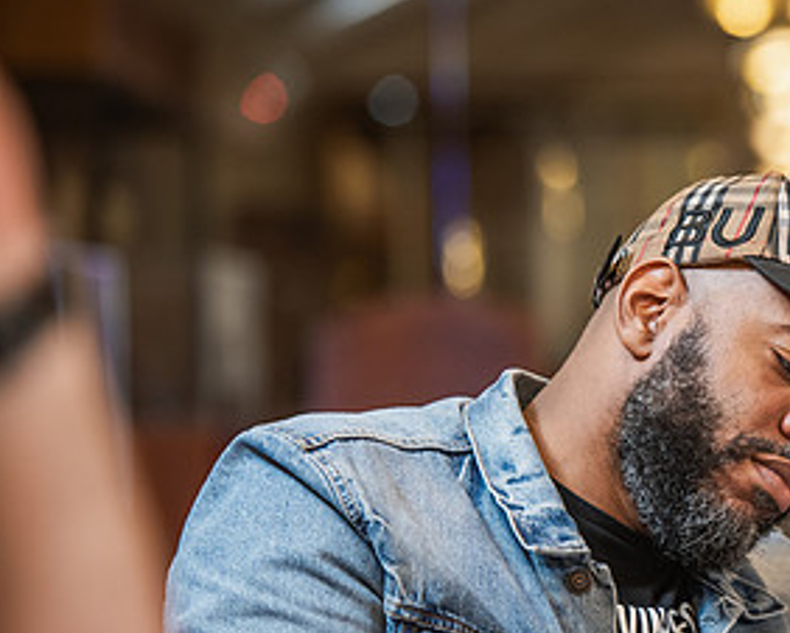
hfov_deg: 7.1
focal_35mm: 270
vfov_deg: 5.7
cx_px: 796
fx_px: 6317
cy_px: 483
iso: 800
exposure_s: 1/160
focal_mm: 140
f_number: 3.2
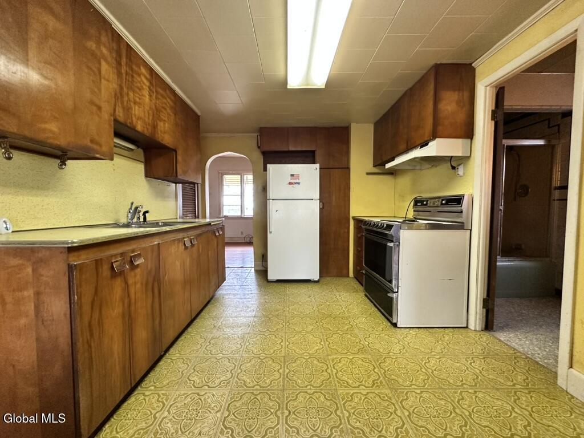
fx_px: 236
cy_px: 219
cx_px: 292
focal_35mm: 14
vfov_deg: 85.7
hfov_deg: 102.1
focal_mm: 2.22
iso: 320
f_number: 2.2
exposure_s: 1/60
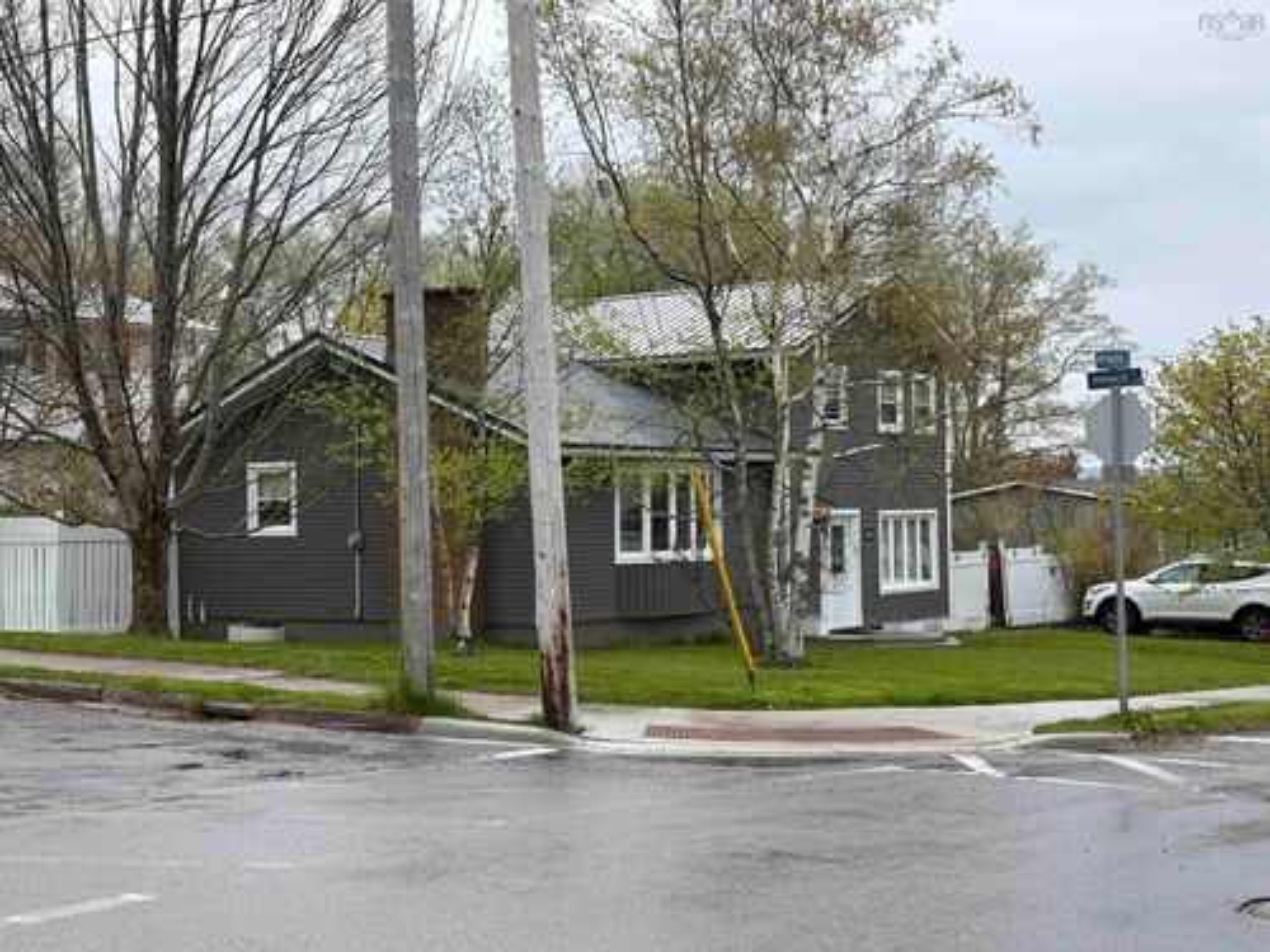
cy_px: 476
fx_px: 1908
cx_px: 635
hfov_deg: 36.8
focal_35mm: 52
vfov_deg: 28.0
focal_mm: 5.96
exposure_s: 1/782
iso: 32
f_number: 1.6
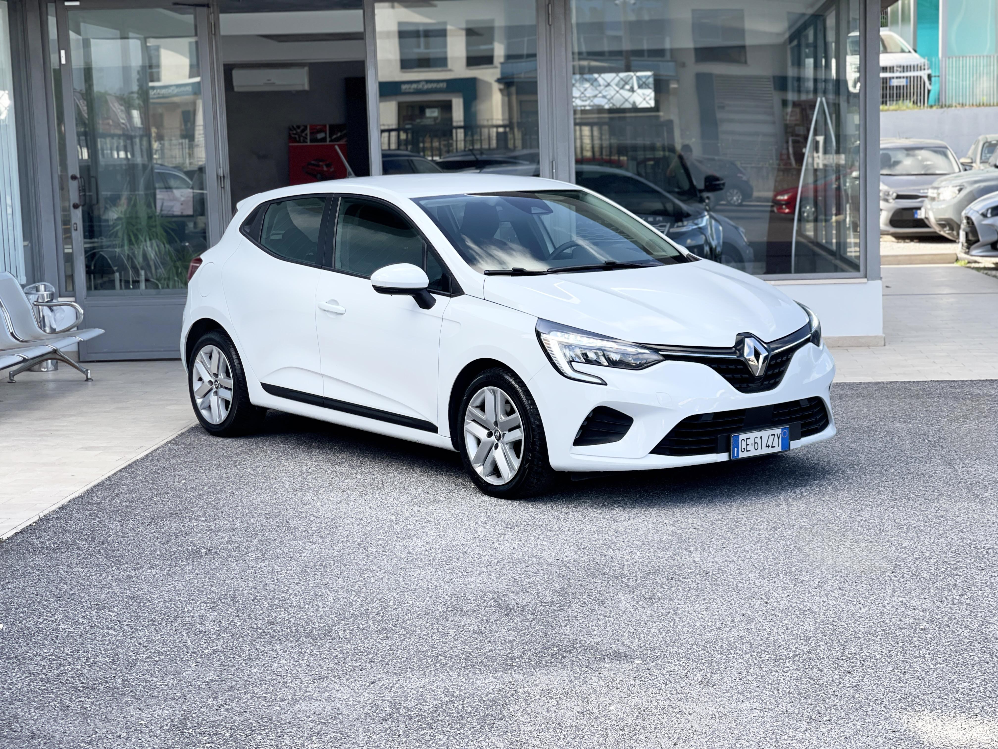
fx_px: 1845
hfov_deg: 30.3
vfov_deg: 22.9
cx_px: 499
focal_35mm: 64
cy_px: 374
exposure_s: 1/296
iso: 25
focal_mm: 7.5
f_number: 2.2
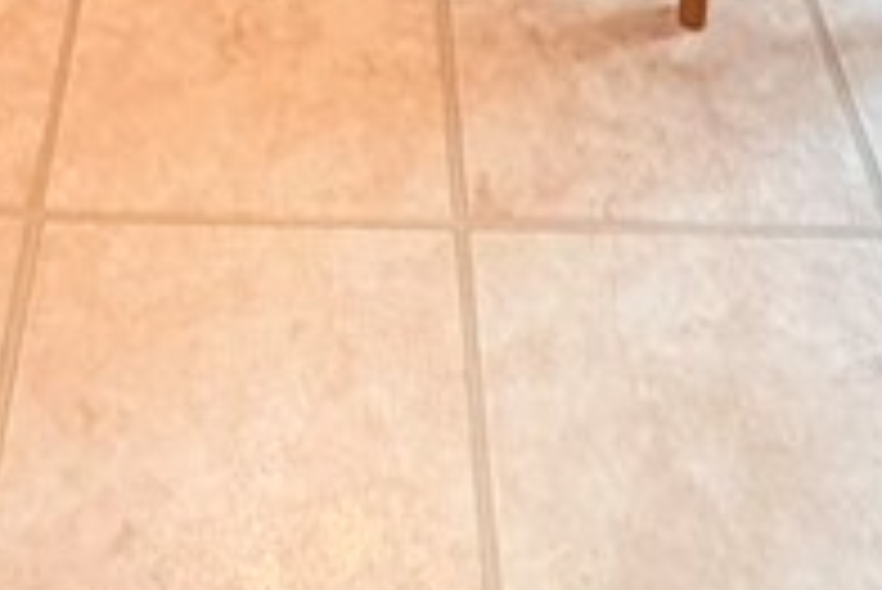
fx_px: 1863
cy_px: -856
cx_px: 261
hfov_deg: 26.4
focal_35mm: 76
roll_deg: +1.0
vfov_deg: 13.1
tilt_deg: -14.4
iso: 320
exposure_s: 1/60
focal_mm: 2.22
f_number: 2.2
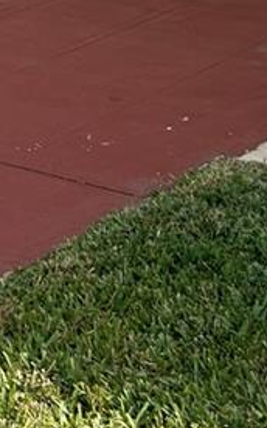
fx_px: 1400
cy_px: -299
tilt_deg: +0.0
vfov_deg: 15.4
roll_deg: +1.2
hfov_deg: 10.6
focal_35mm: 120
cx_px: -121
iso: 50
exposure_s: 1/3704
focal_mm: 5.7
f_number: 1.5
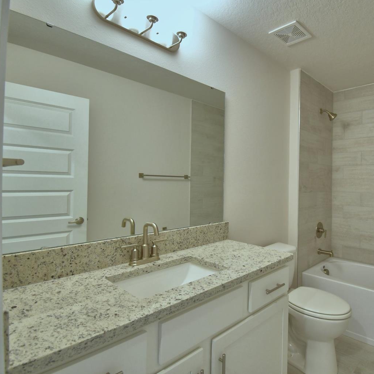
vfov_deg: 74.8
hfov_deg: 71.7
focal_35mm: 20
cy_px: 180
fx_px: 244
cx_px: 260
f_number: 4.5
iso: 400
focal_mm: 10
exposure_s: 1/40
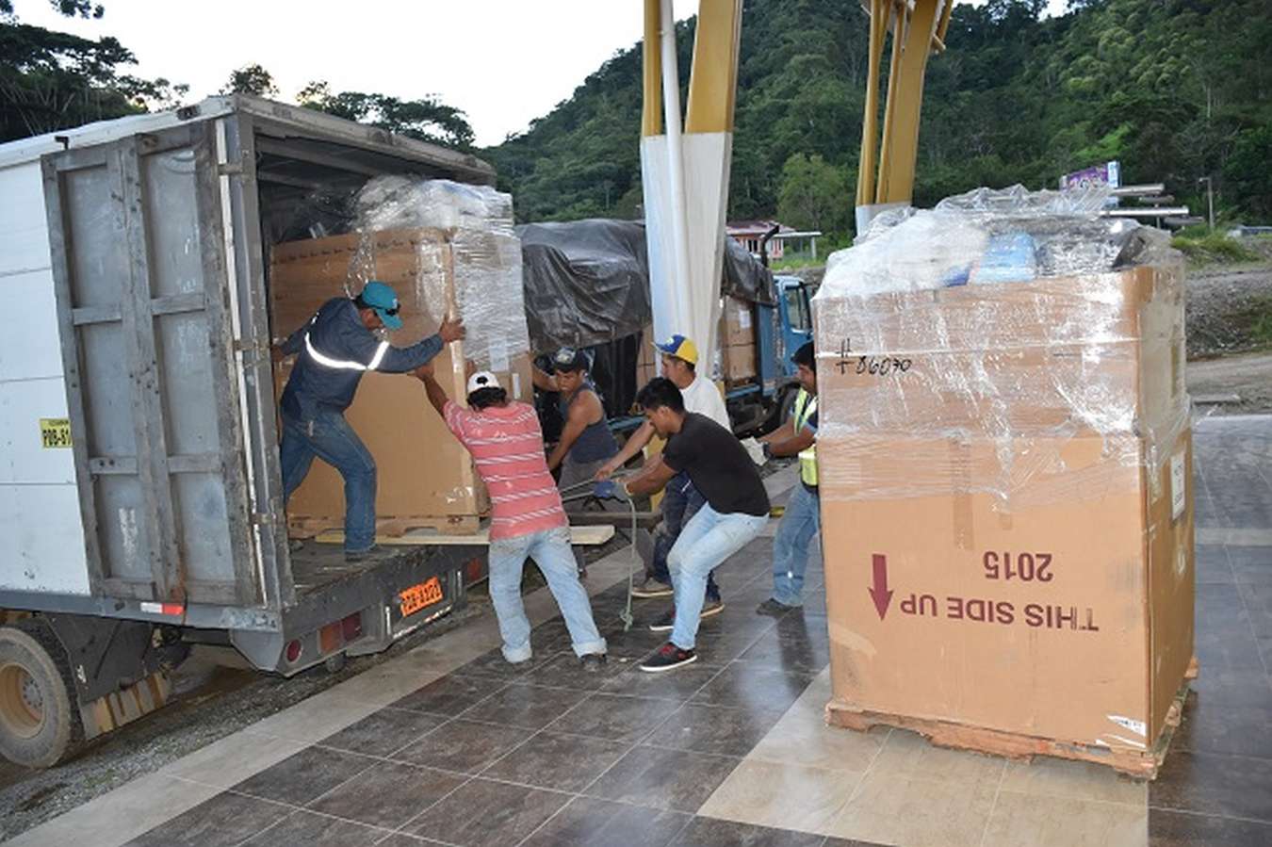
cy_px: 424
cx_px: 636
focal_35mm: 27
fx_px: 954
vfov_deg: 47.9
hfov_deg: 67.4
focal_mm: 18
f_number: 4.5
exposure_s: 1/80
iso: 800
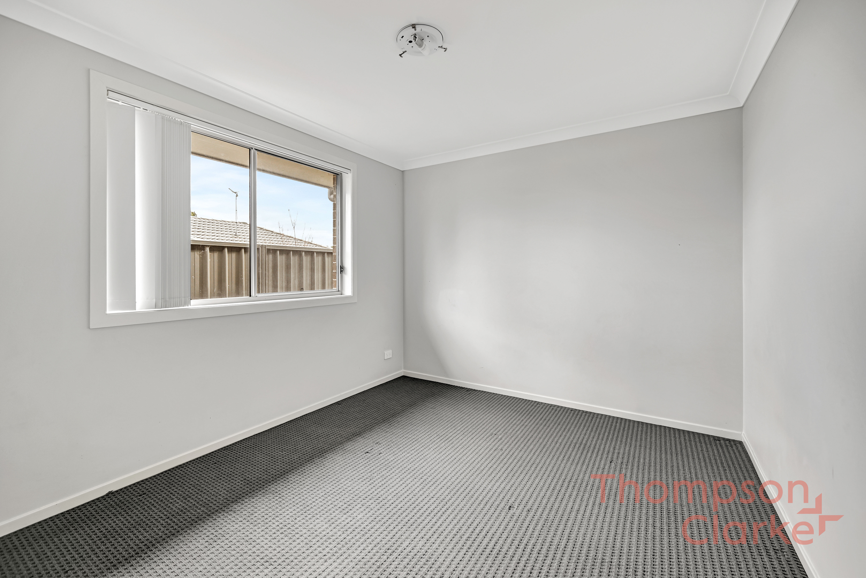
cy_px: 289
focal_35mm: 14
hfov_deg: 104.2
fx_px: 337
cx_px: 433
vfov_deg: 81.3
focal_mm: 14
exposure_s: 1/8
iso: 100
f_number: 4.5
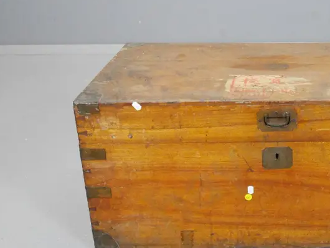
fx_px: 553
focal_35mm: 58
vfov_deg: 25.2
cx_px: 276
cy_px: 134
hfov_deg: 32.1
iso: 3200
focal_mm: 15
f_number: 4.5
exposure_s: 1/125
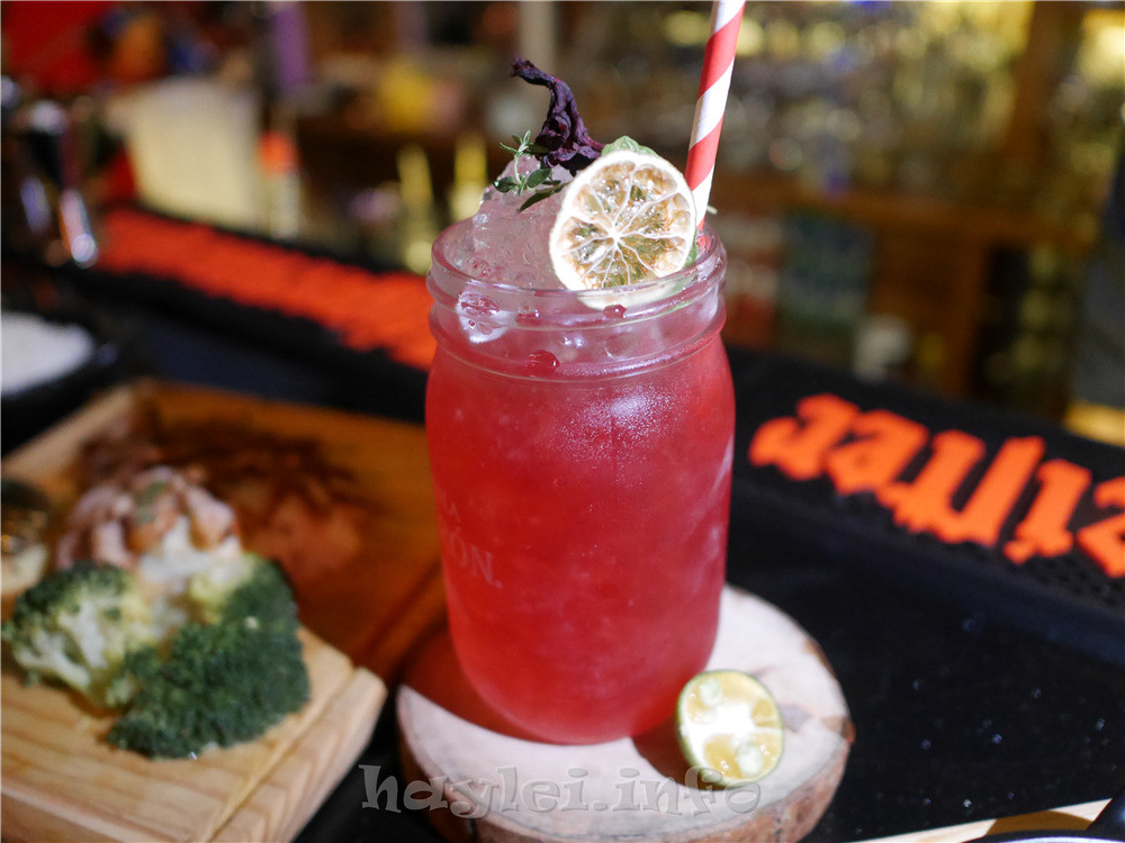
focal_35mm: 30
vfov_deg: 46.8
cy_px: 422
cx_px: 562
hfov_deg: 60.0
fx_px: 975
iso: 2500
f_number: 1.7
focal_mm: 15
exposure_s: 1/60
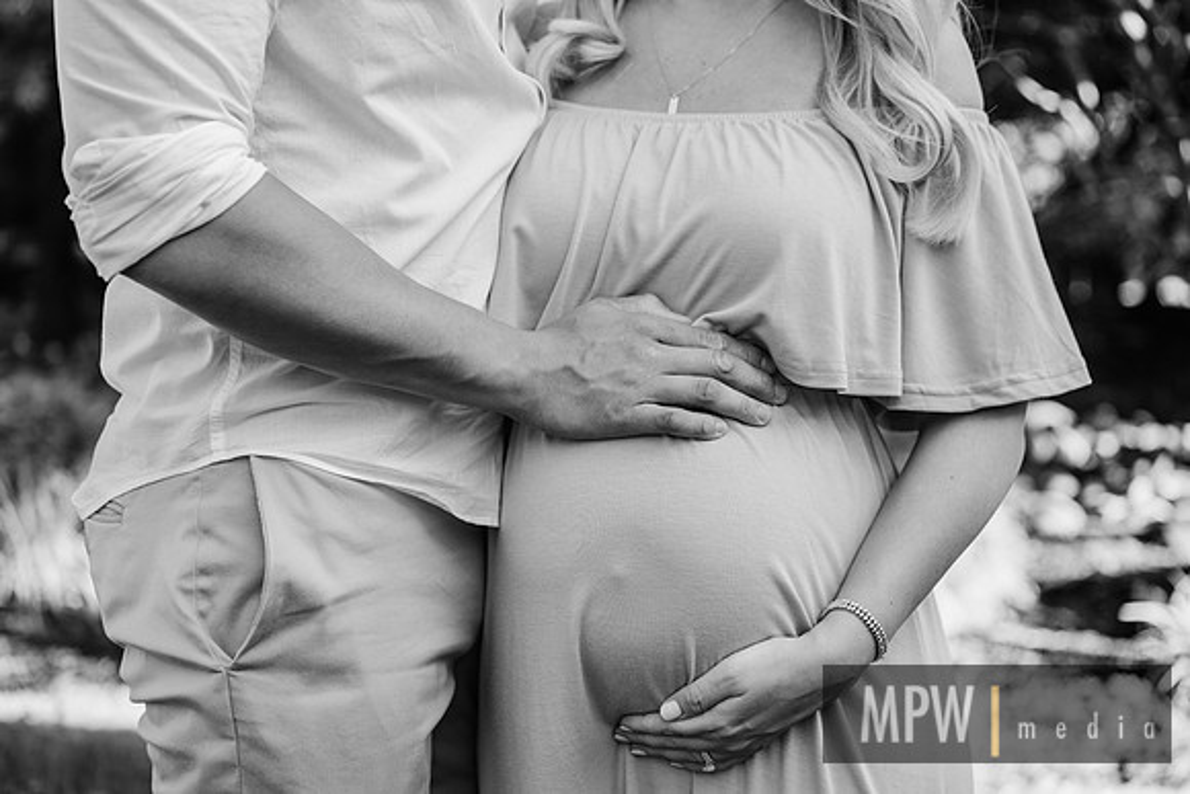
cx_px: 595
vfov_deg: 24.6
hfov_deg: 36.2
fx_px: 1818
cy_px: 397
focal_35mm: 55
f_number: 2.8
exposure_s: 1/200
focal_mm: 55
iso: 100
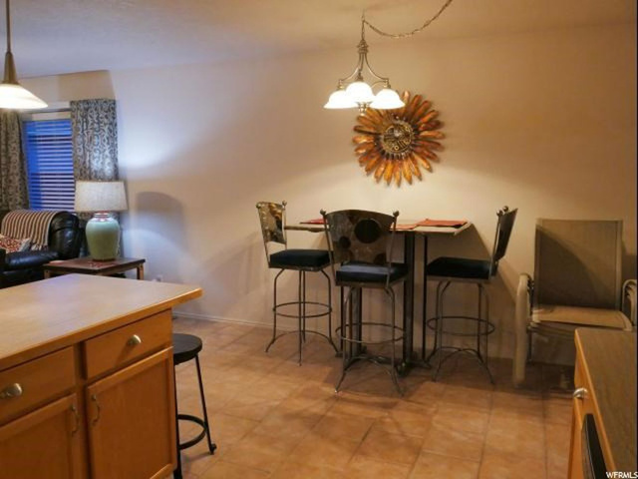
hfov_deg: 63.4
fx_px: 516
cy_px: 240
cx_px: 319
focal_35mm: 28
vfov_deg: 49.7
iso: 3200
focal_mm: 14
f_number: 14
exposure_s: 1/15
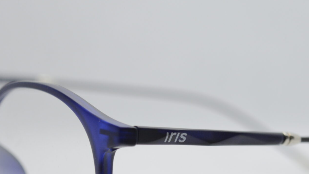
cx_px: 187
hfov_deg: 14.6
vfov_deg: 8.2
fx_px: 1204
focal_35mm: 147
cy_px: 142
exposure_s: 1/125
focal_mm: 46
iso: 320
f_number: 5.6
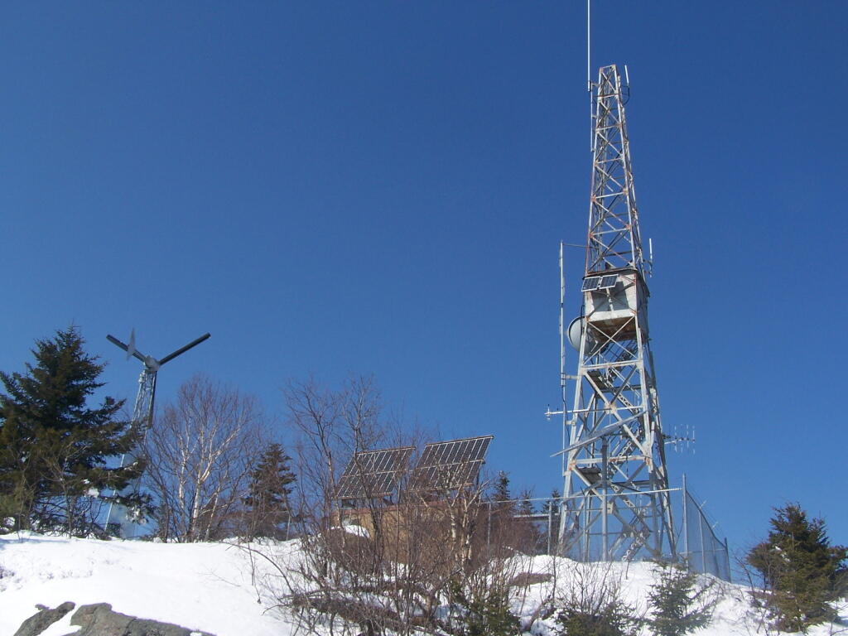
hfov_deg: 49.0
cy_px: 318
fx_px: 931
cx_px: 424
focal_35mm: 38
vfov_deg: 37.7
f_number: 5.6
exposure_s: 1/640
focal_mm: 6.3
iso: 80
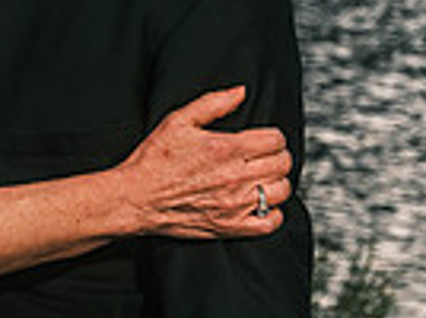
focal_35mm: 185
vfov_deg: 7.8
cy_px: -176
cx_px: -156
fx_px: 2273
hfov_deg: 10.4
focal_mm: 51.7
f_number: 5
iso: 400
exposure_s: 1/125
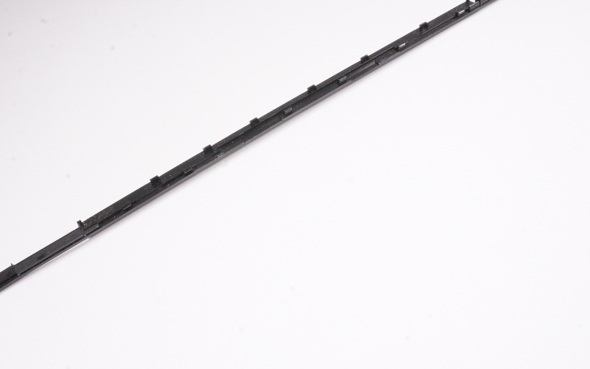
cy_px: 153
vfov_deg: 27.6
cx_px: 275
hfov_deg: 43.0
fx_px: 749
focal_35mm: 47
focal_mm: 27
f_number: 22
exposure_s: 1/400
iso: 12800
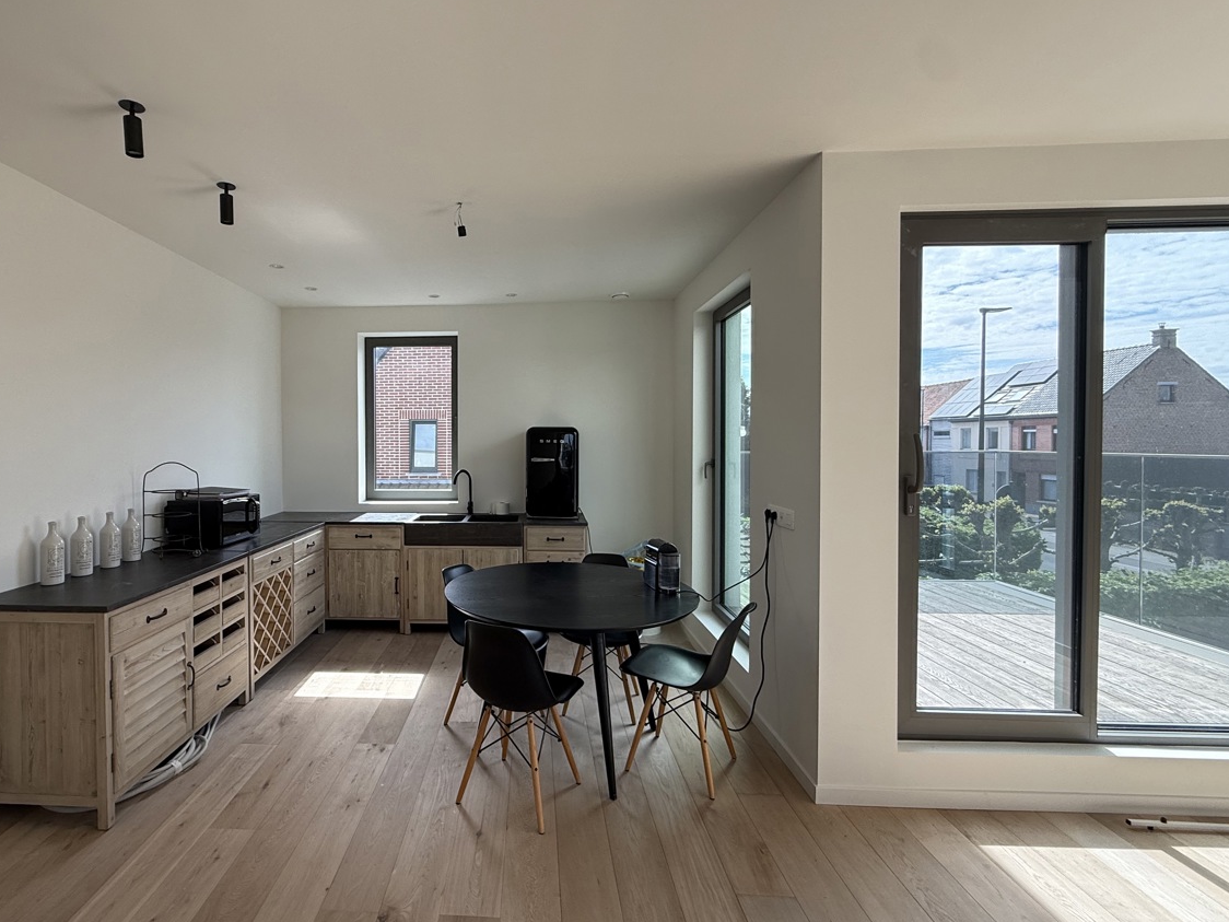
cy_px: 452
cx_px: 502
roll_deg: +0.2
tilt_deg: -1.7
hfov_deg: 90.1
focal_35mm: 17
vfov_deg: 74.7
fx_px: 604
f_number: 2.2
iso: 64
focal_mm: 2.22
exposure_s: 1/386
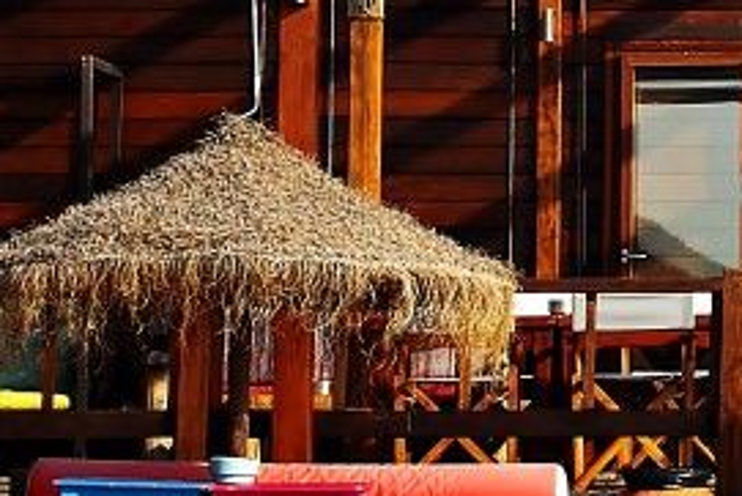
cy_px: -233
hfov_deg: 8.3
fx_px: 4990
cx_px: 1101
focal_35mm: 242
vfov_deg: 5.6
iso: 100
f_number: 4
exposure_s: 1/1000
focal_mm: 27
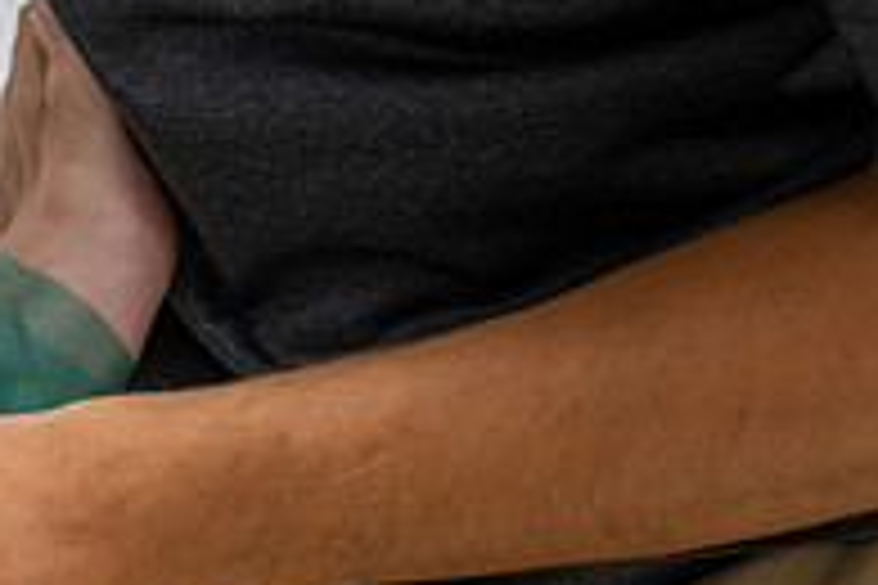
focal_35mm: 134
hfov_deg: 14.6
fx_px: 3268
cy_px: 511
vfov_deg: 10.2
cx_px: -261
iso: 800
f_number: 2.8
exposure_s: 1/200
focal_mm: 45
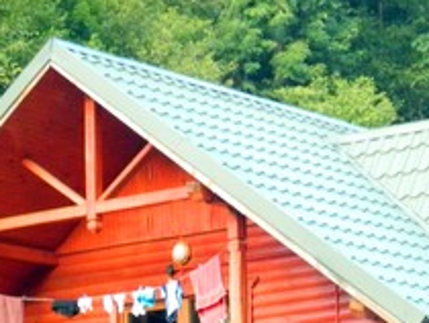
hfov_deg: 10.3
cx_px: 443
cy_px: 398
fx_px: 2357
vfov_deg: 7.8
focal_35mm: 190
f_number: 3.8
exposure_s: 1/40
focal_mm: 10.2
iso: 400
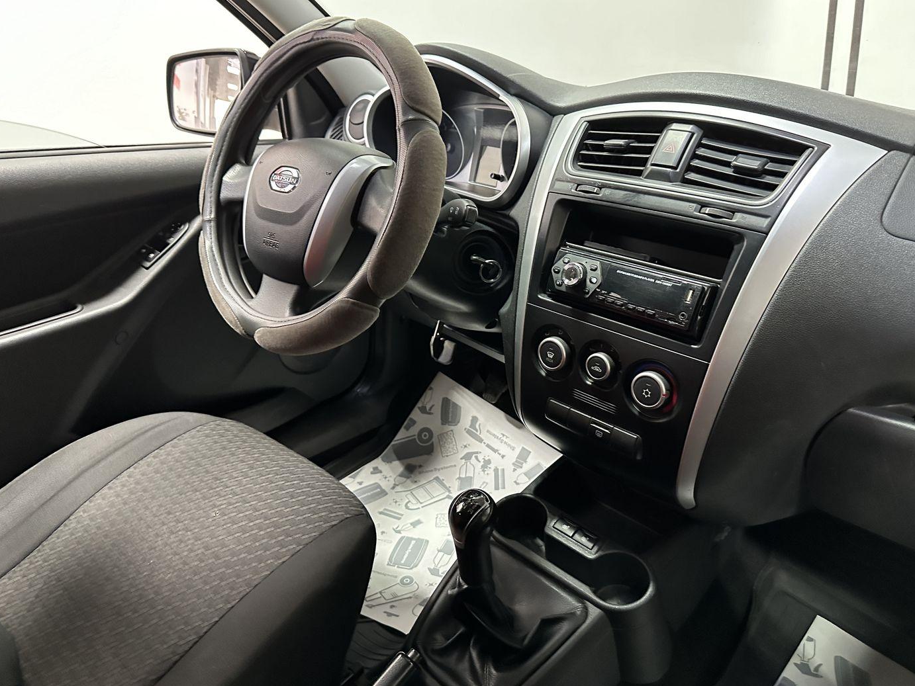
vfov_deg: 54.9
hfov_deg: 69.4
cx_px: 472
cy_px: 336
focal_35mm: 25
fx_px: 661
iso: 800
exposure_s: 1/50
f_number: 1.78
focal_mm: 6.86
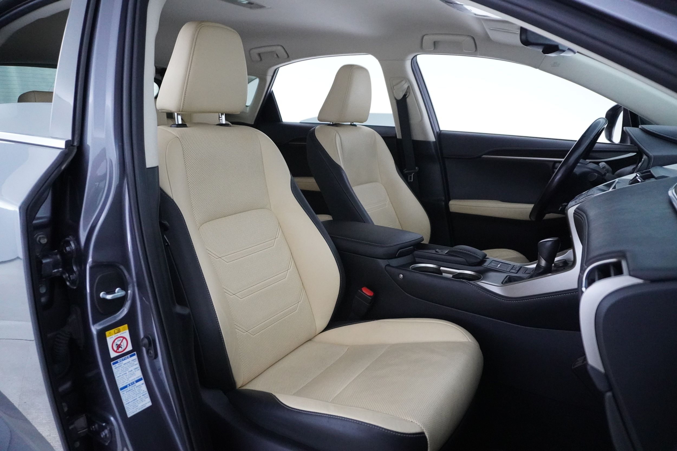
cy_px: 226
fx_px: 451
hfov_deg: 73.7
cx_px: 338
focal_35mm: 24
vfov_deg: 53.1
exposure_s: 1/160
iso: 6400
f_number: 3.5
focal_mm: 16
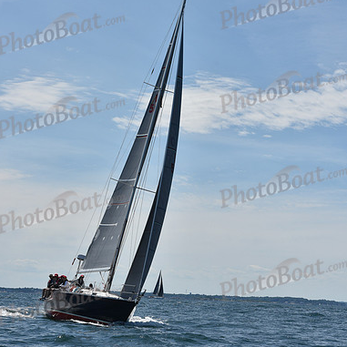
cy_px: 150
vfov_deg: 16.4
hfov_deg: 16.4
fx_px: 1202
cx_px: 173
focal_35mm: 106
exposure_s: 1/1600
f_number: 9
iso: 250
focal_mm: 82
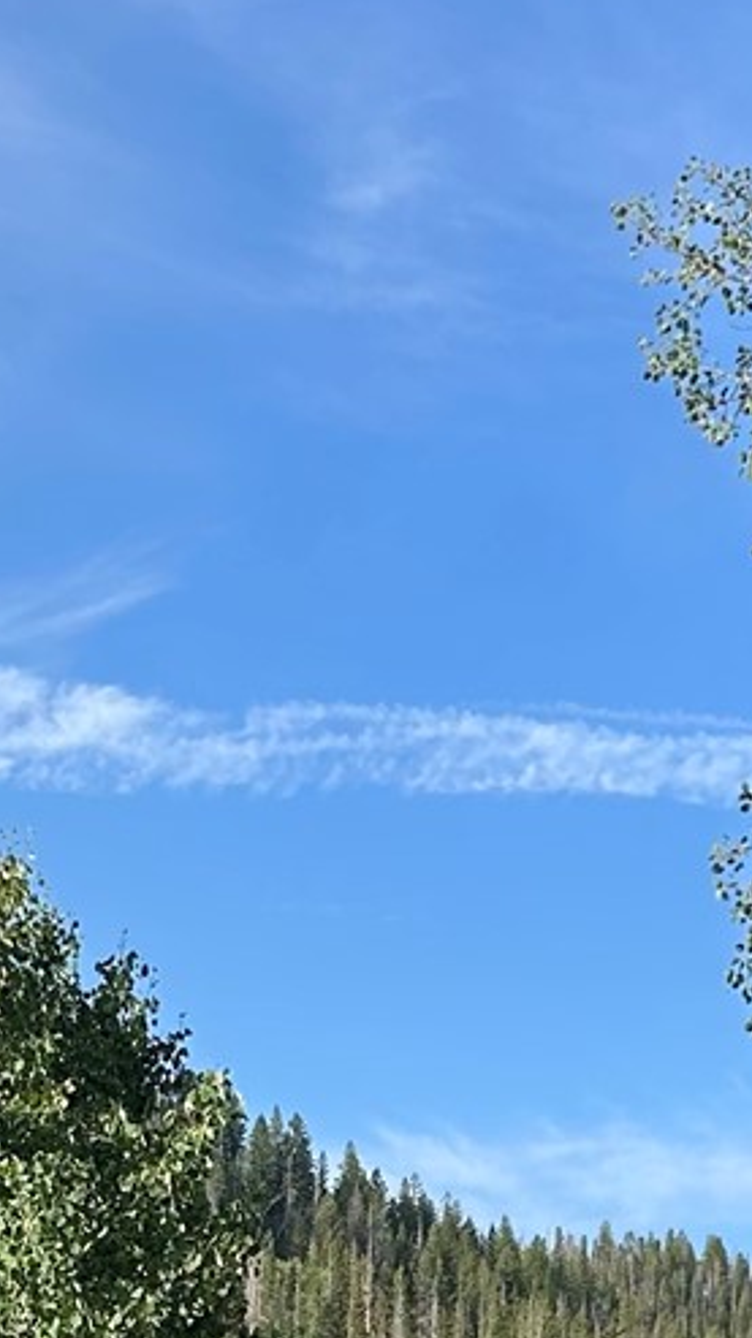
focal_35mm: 92
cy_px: 1419
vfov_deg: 22.1
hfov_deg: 13.1
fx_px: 3264
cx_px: 239
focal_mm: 5.7
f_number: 1.5
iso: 50
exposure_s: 1/2008
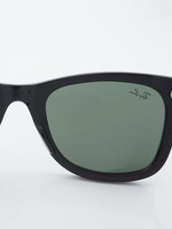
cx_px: 22
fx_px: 325
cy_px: 116
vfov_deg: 38.9
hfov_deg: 28.7
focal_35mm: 49
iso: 100
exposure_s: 1/4
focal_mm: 22
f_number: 22
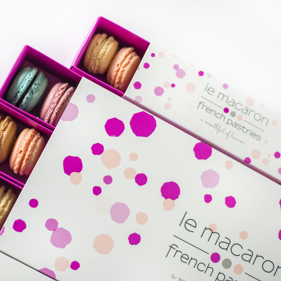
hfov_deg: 26.7
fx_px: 588
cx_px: 93
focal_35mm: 64
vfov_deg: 26.9
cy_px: 140
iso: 500
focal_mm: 50
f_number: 2.2
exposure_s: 1/100
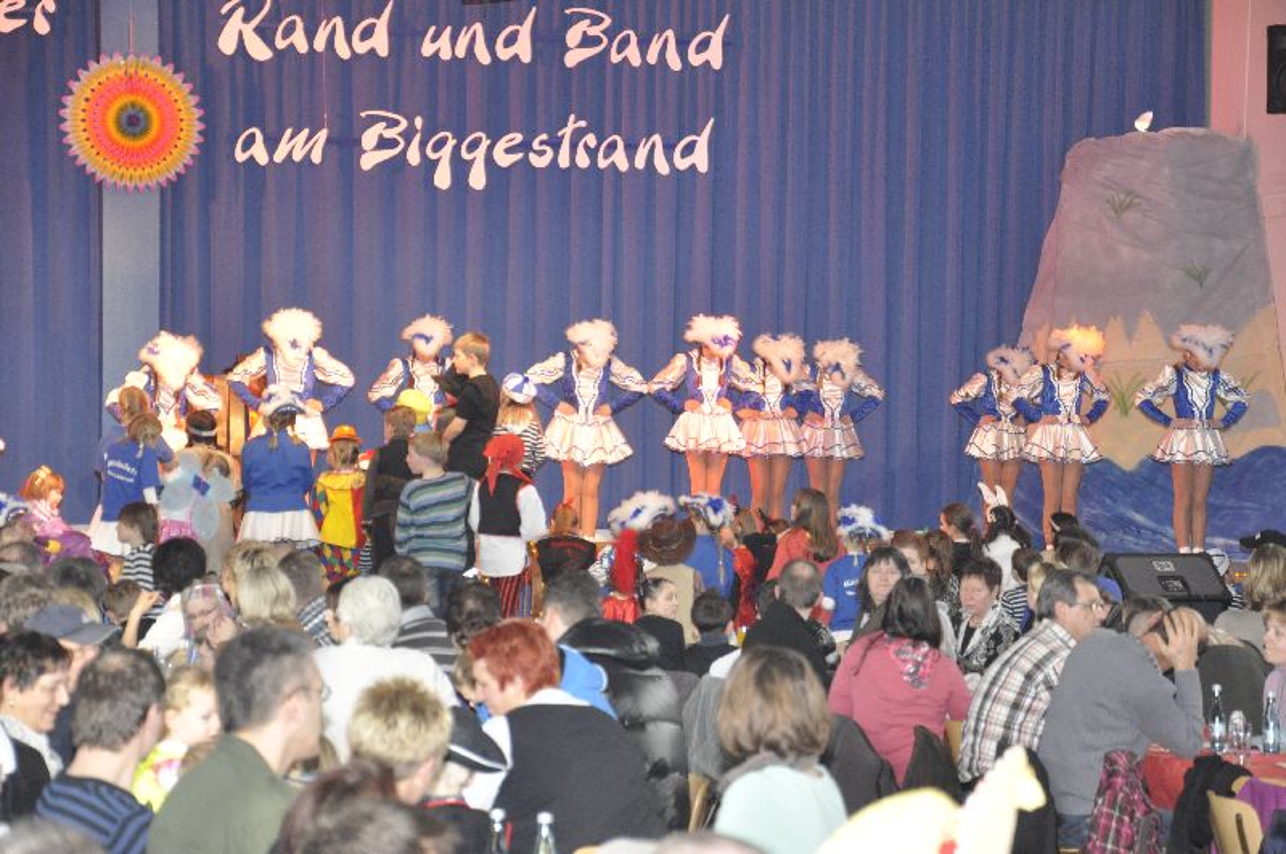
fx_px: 4281
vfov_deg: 11.4
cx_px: 643
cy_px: 427
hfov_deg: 17.1
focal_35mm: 120
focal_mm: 80
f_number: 5.3
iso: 1600
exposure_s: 1/60
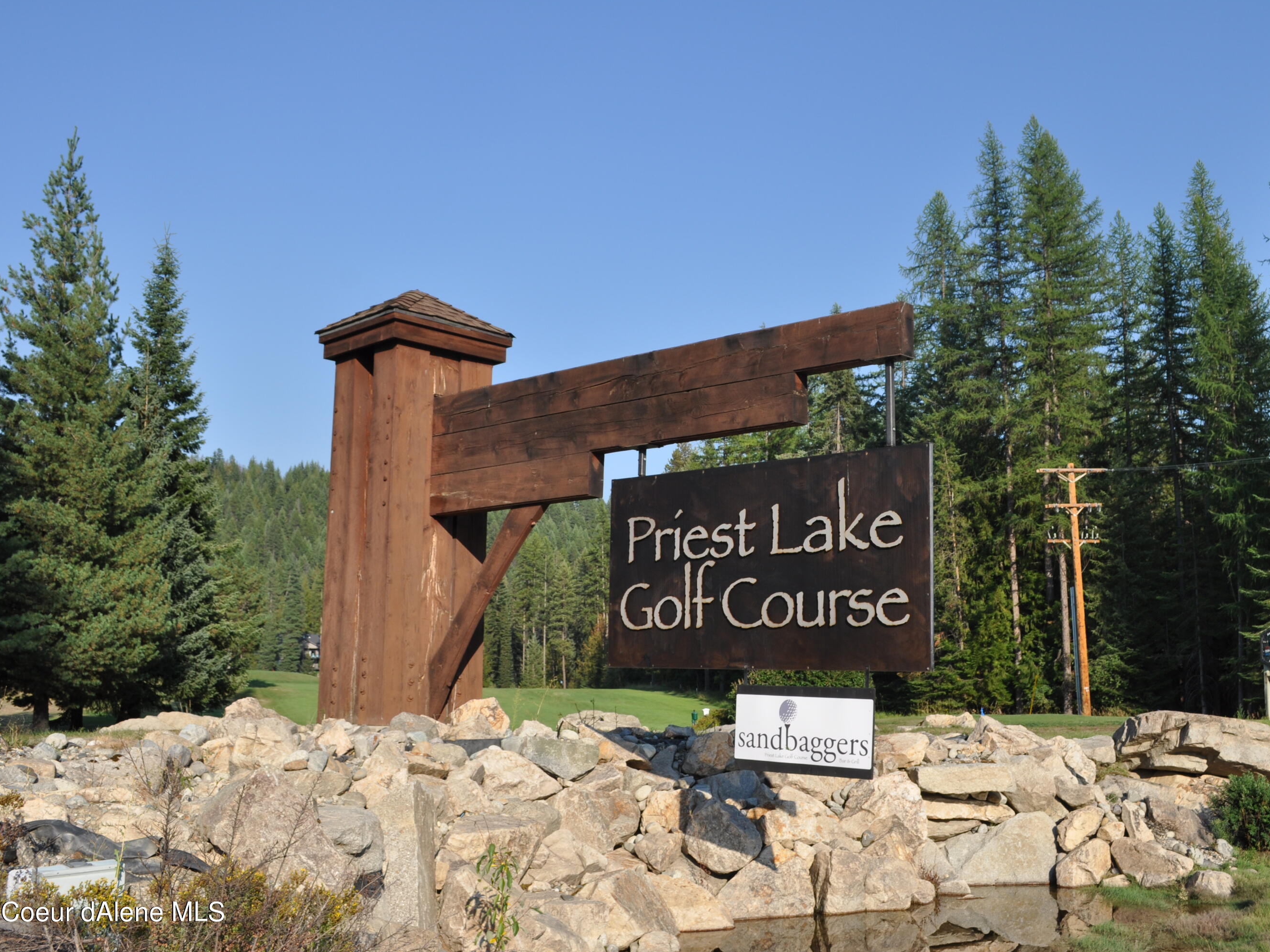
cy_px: 477
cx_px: 719
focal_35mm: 36
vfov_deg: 39.7
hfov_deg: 51.2
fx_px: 1321
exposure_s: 1/320
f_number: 9
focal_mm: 22
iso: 200
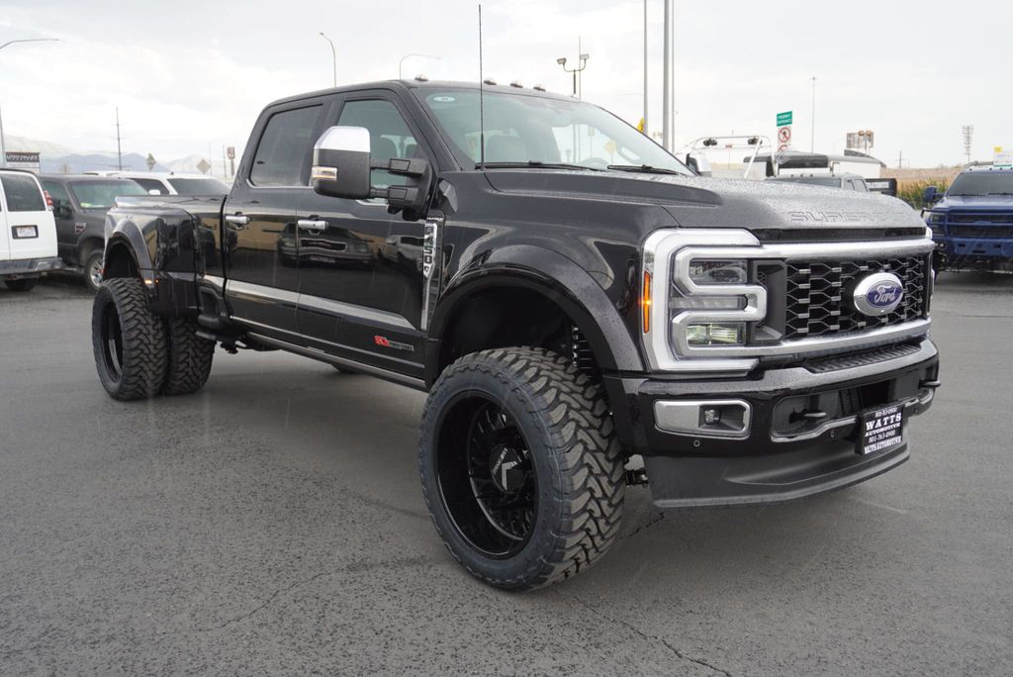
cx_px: 506
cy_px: 338
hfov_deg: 59.5
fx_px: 887
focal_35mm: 32
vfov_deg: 41.8
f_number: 4
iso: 100
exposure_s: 1/160
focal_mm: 21
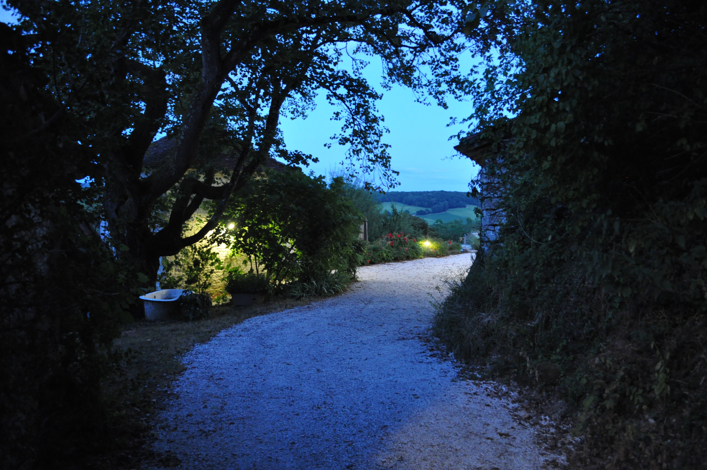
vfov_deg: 43.5
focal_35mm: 30
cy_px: 235
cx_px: 354
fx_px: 588
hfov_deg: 62.0
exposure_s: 1/4
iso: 1600
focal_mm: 20
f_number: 3.8
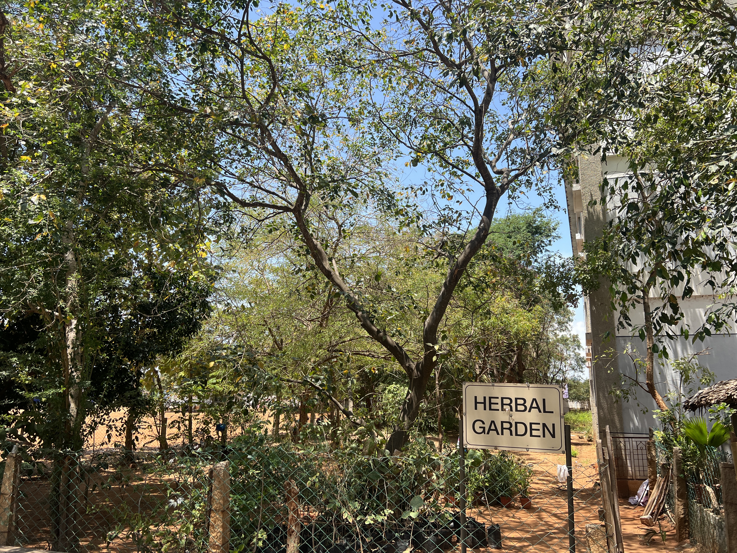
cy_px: 276
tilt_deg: +11.2
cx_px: 368
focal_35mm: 26
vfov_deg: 53.1
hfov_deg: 67.3
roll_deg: +0.0
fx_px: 554
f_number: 1.5
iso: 50
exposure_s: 1/1645
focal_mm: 5.7
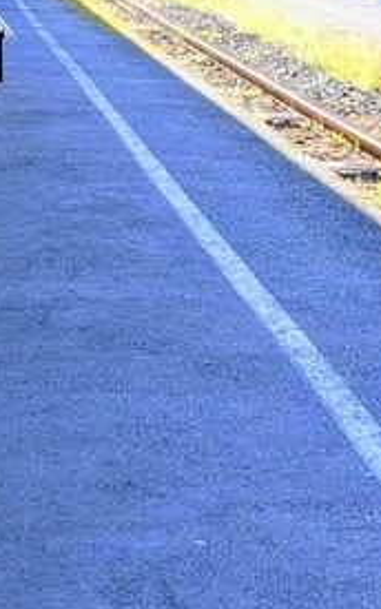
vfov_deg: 18.5
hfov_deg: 11.8
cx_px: 113
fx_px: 1843
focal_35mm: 111
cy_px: 84
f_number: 1.7
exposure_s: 1/11765
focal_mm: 4.53
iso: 28
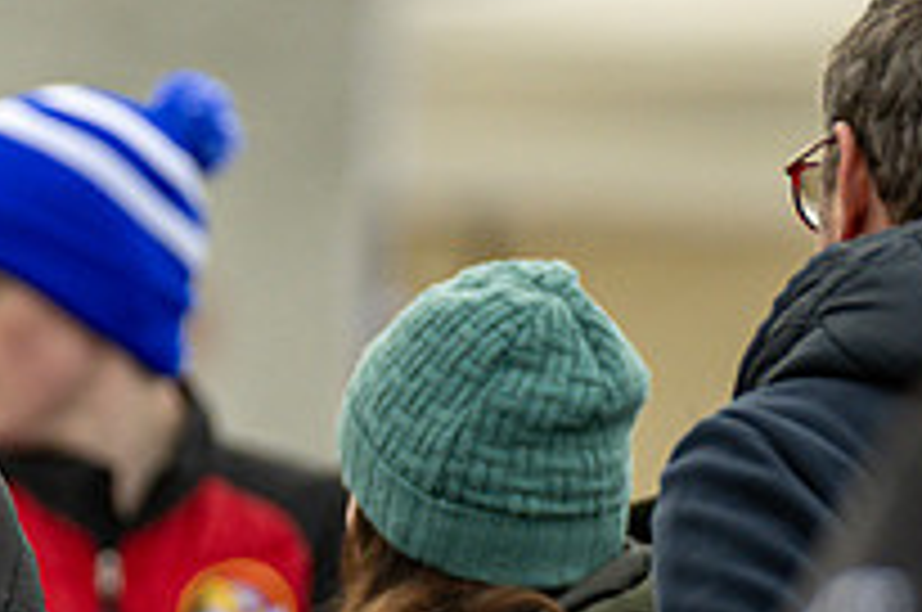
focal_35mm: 1062
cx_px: -297
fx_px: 27156
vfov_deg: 1.3
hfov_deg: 1.9
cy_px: 598
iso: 560
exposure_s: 1/1600
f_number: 2.8
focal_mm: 250
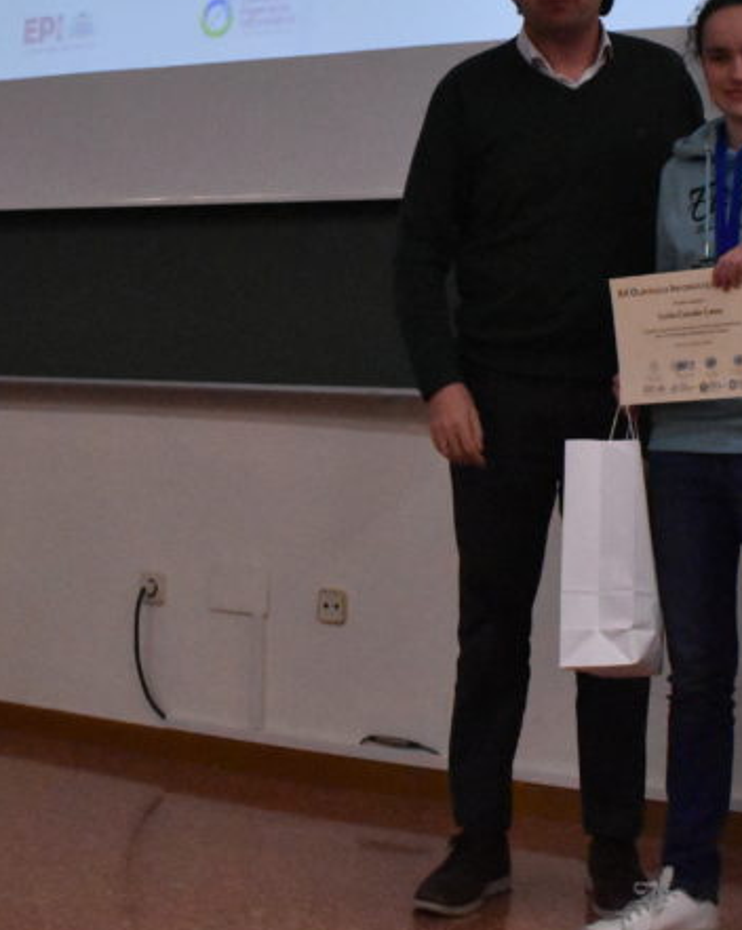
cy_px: 118
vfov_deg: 25.7
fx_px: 1979
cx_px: 442
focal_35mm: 72
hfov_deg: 21.2
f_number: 5.6
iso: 8000
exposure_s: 1/1000
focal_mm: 22
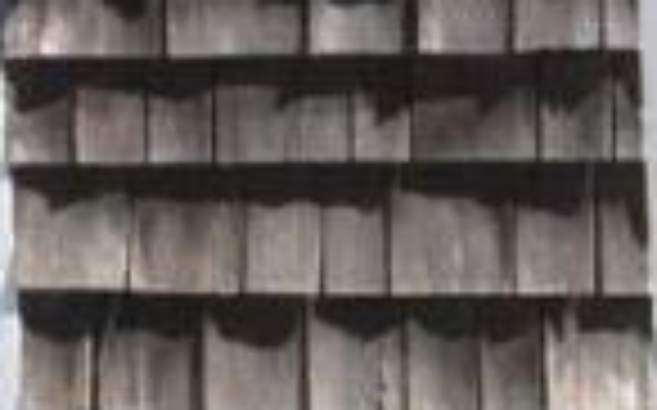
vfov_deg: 6.1
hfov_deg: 9.1
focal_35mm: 216
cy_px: 306
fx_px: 3865
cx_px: 1366
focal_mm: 4.15
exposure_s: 1/1163
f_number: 2.2
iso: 32
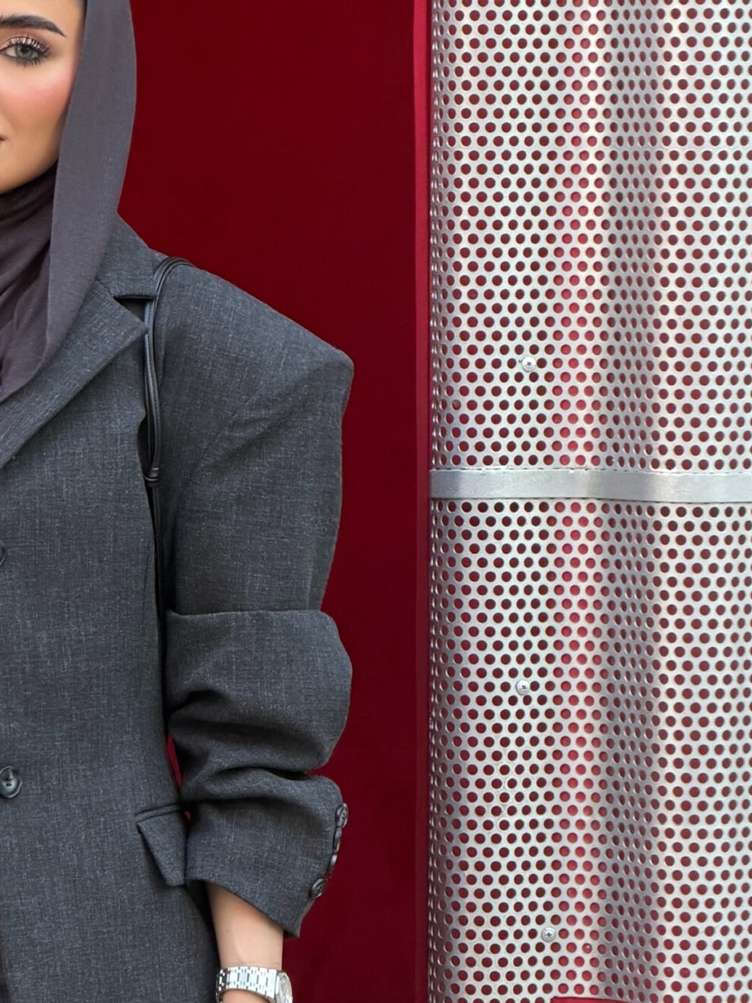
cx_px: 29
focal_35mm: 195
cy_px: 545
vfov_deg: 10.1
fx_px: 5647
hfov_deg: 7.6
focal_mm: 16.89
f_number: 2.8
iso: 125
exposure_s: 1/121
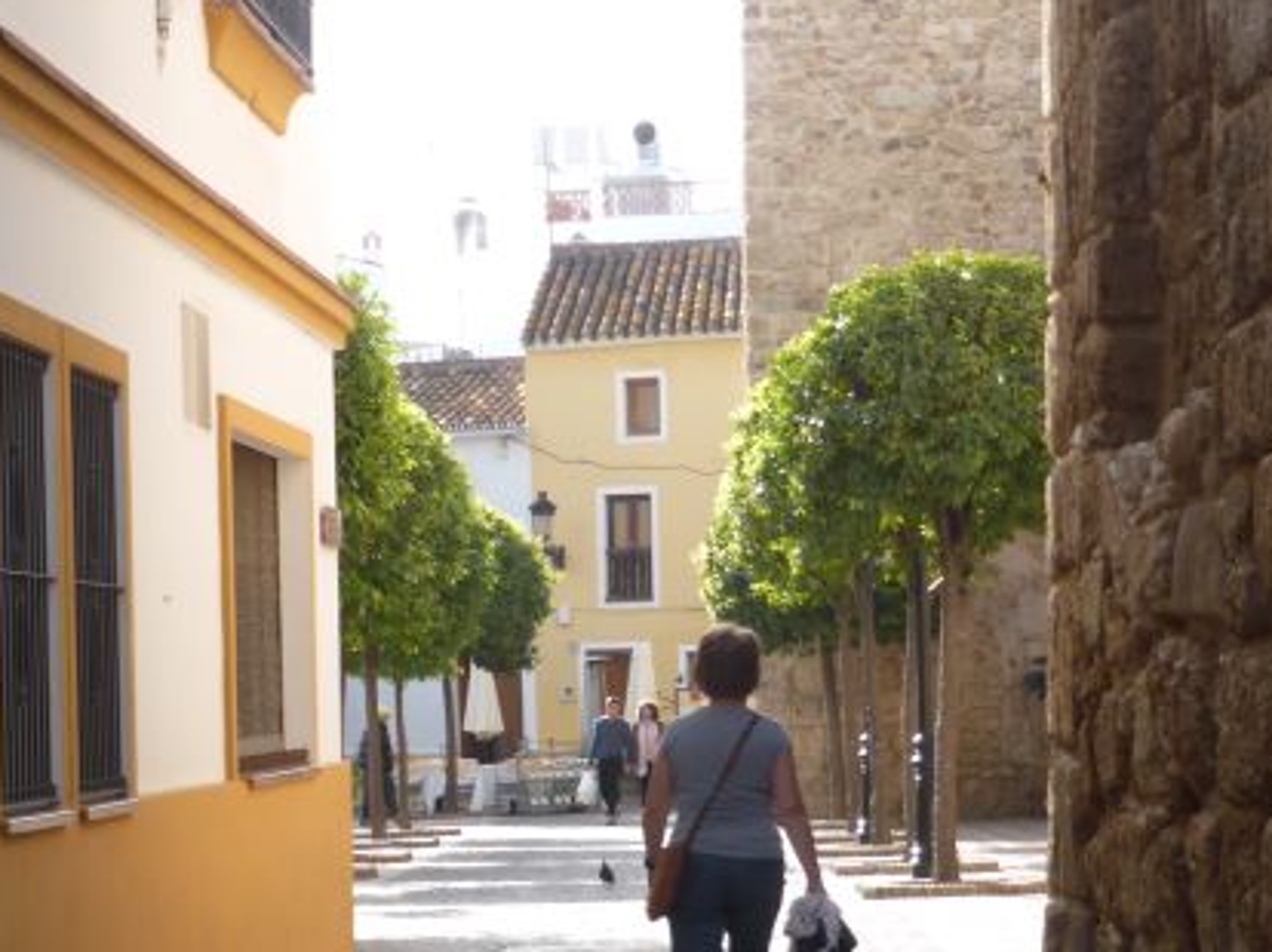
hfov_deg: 16.7
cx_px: 581
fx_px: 4334
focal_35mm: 118
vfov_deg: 12.5
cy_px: 694
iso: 100
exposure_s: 1/125
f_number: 4.7
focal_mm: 10.3
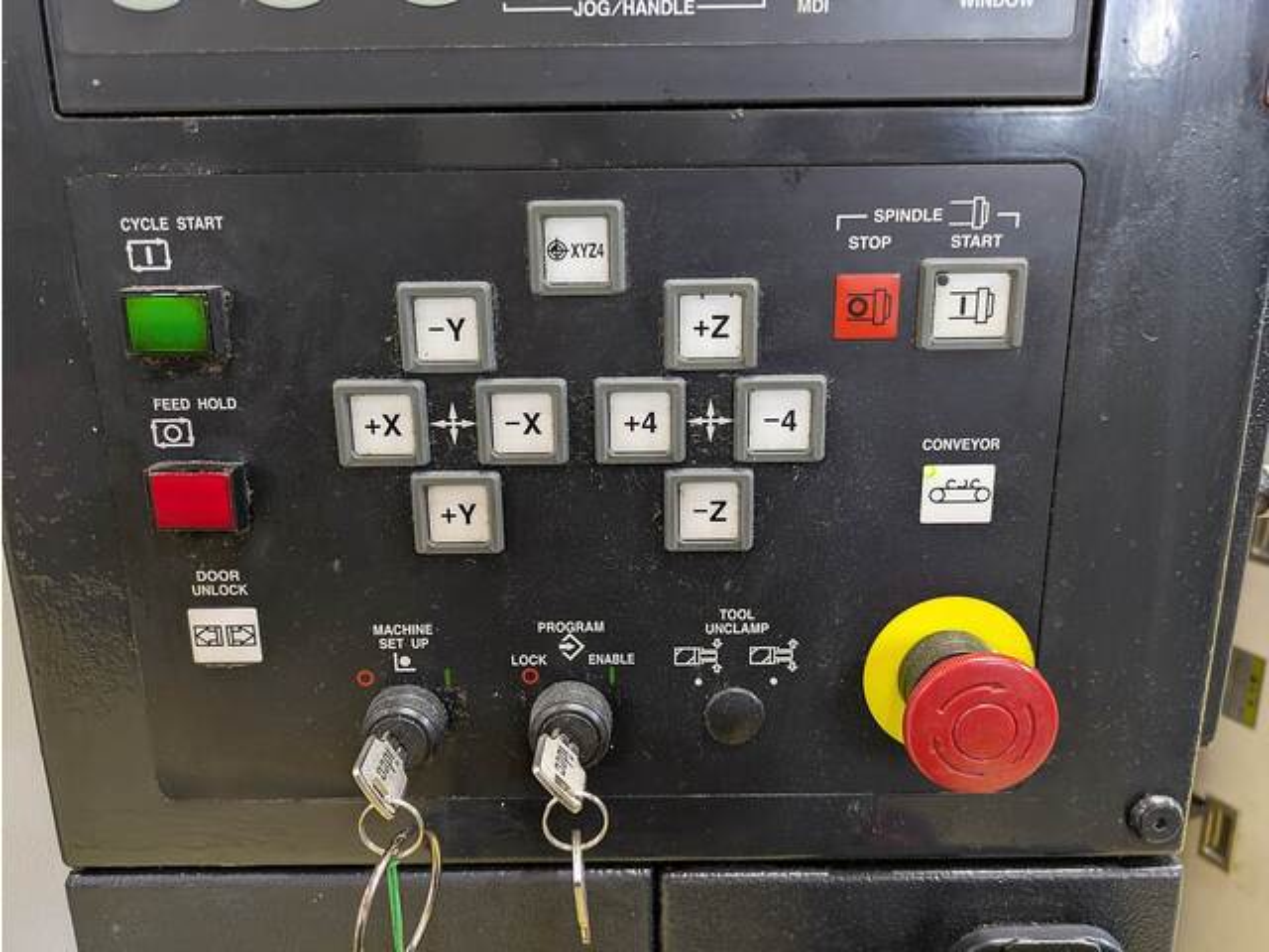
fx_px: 916
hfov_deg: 69.4
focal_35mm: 25
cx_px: 634
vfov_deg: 54.9
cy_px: 476
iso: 333
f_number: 1.89
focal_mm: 5.43
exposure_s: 1/25
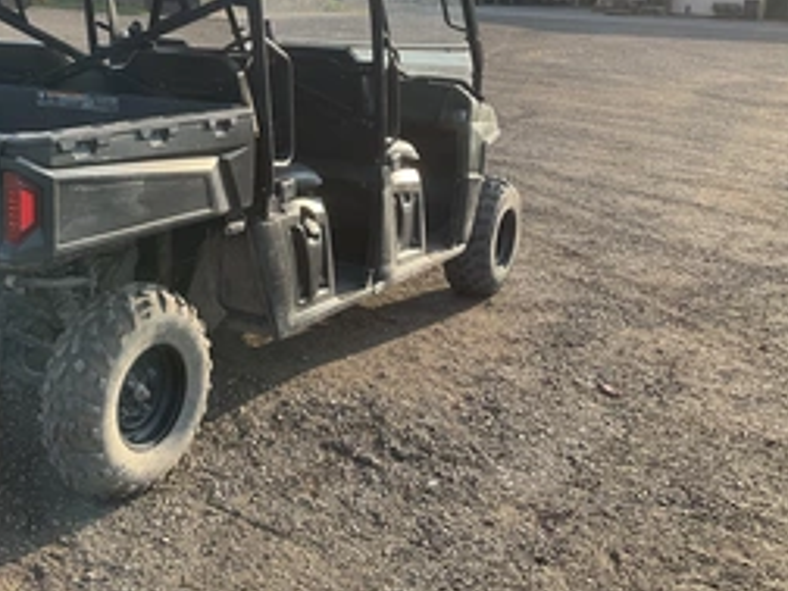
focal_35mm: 46
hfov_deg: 40.3
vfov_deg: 31.2
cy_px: 184
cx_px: 216
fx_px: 1047
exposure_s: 1/650
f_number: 1.8
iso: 25
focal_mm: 3
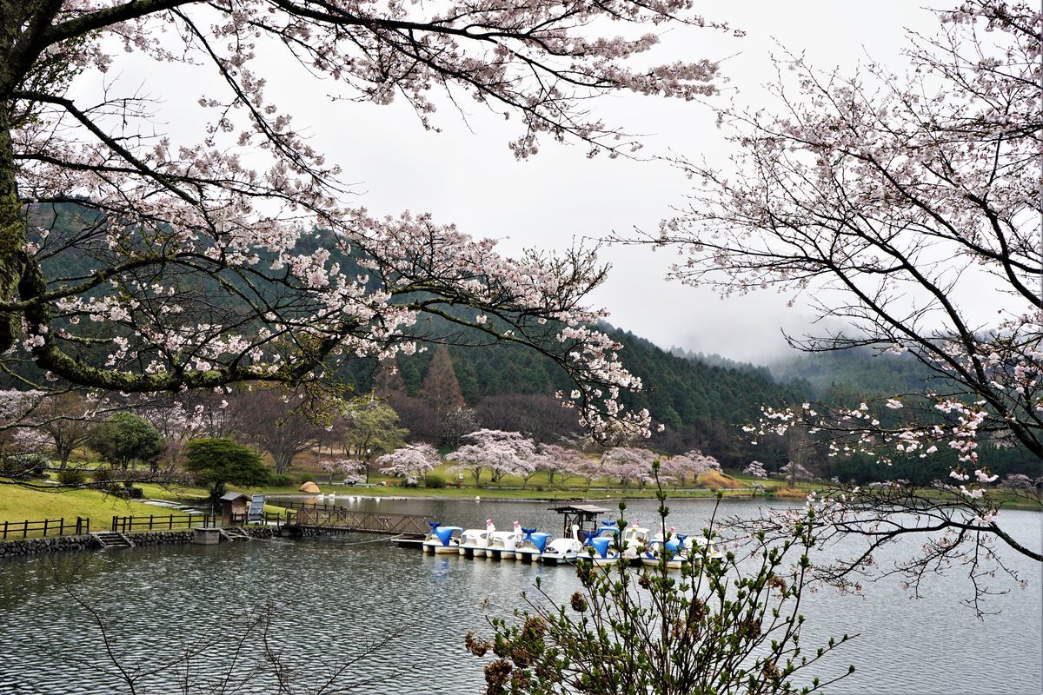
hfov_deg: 53.1
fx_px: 1043
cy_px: 348
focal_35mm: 36
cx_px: 522
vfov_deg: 36.9
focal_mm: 36
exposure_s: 1/125
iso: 100
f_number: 9
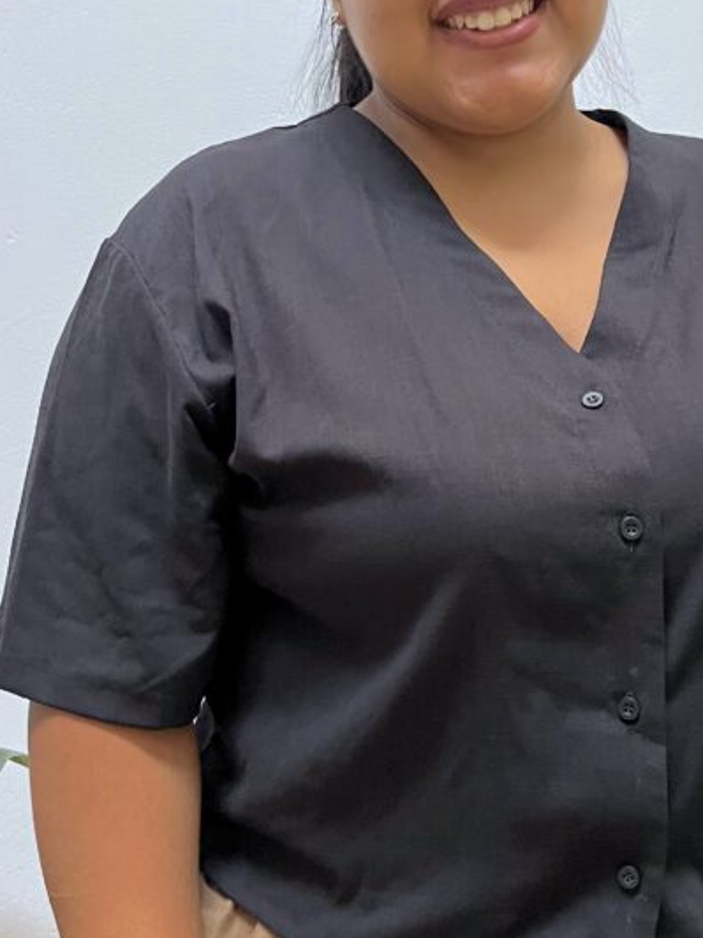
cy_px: 411
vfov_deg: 38.1
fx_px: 1354
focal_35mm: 50
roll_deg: +1.9
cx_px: 469
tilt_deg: -6.0
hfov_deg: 28.9
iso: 250
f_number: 1.6
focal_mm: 5.1
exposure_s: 1/60
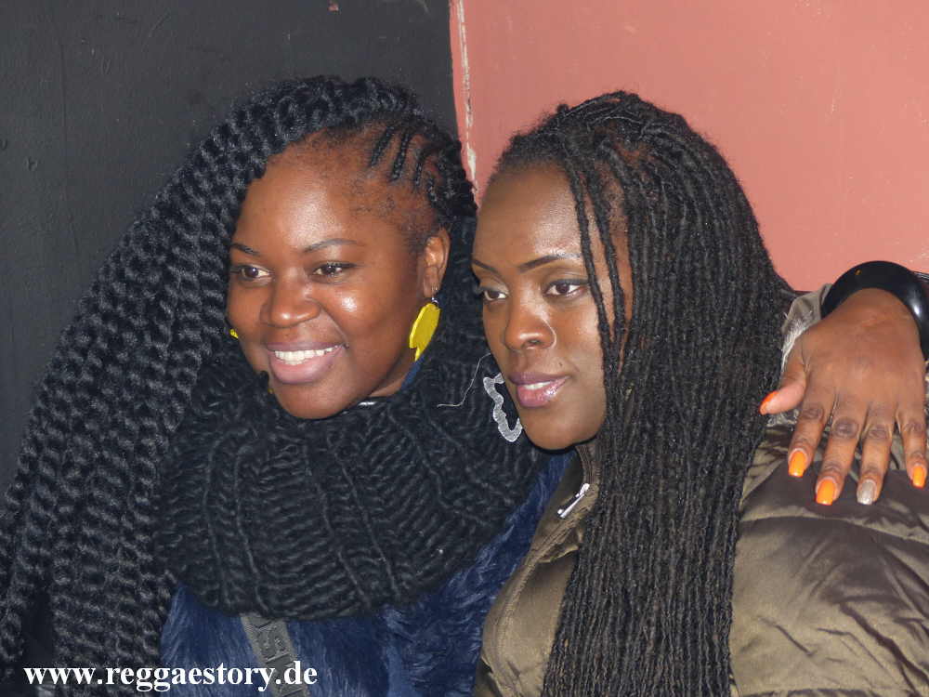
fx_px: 2791
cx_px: 464
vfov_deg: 14.2
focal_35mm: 104
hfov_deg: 18.9
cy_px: 348
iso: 160
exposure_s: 1/60
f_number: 2.8
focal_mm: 18.7
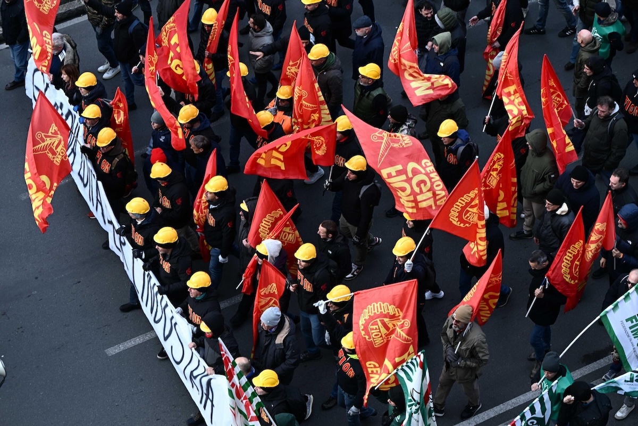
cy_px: 213
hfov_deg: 18.6
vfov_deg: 12.5
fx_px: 1949
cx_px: 319
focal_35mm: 110
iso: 900
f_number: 5
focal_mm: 110
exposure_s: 1/800
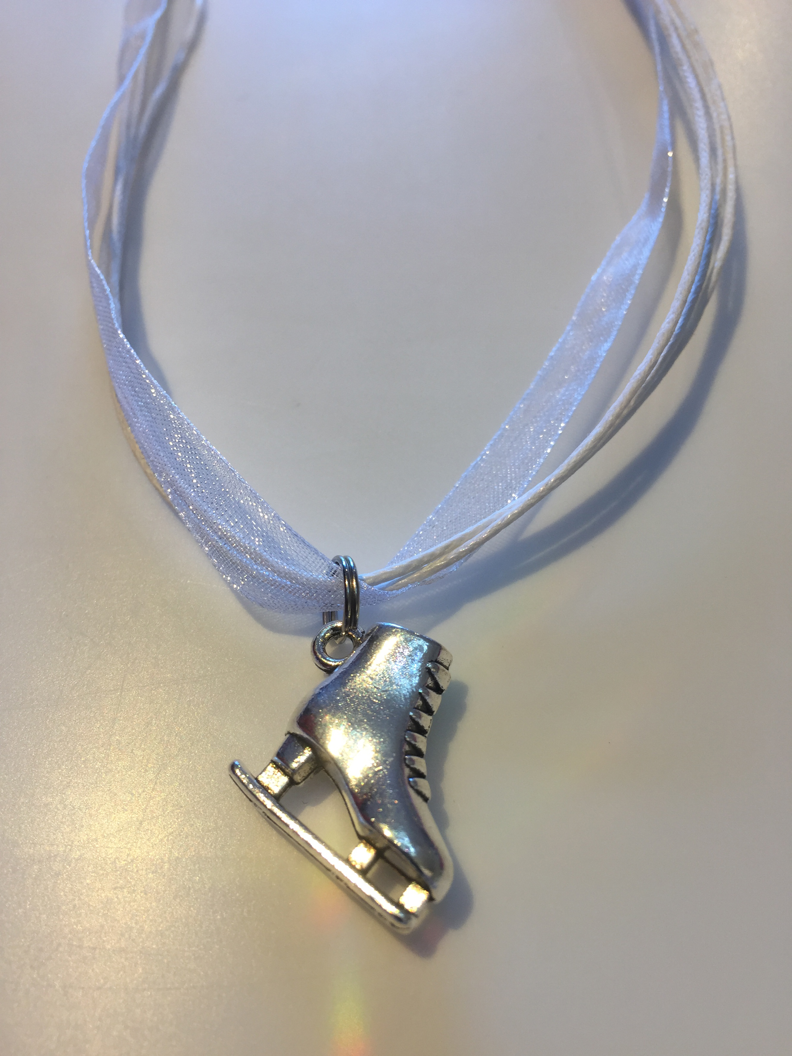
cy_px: 528
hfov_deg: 48.2
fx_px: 885
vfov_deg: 61.7
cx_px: 396
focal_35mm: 29
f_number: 2.2
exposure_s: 1/50
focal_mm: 4.15
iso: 32
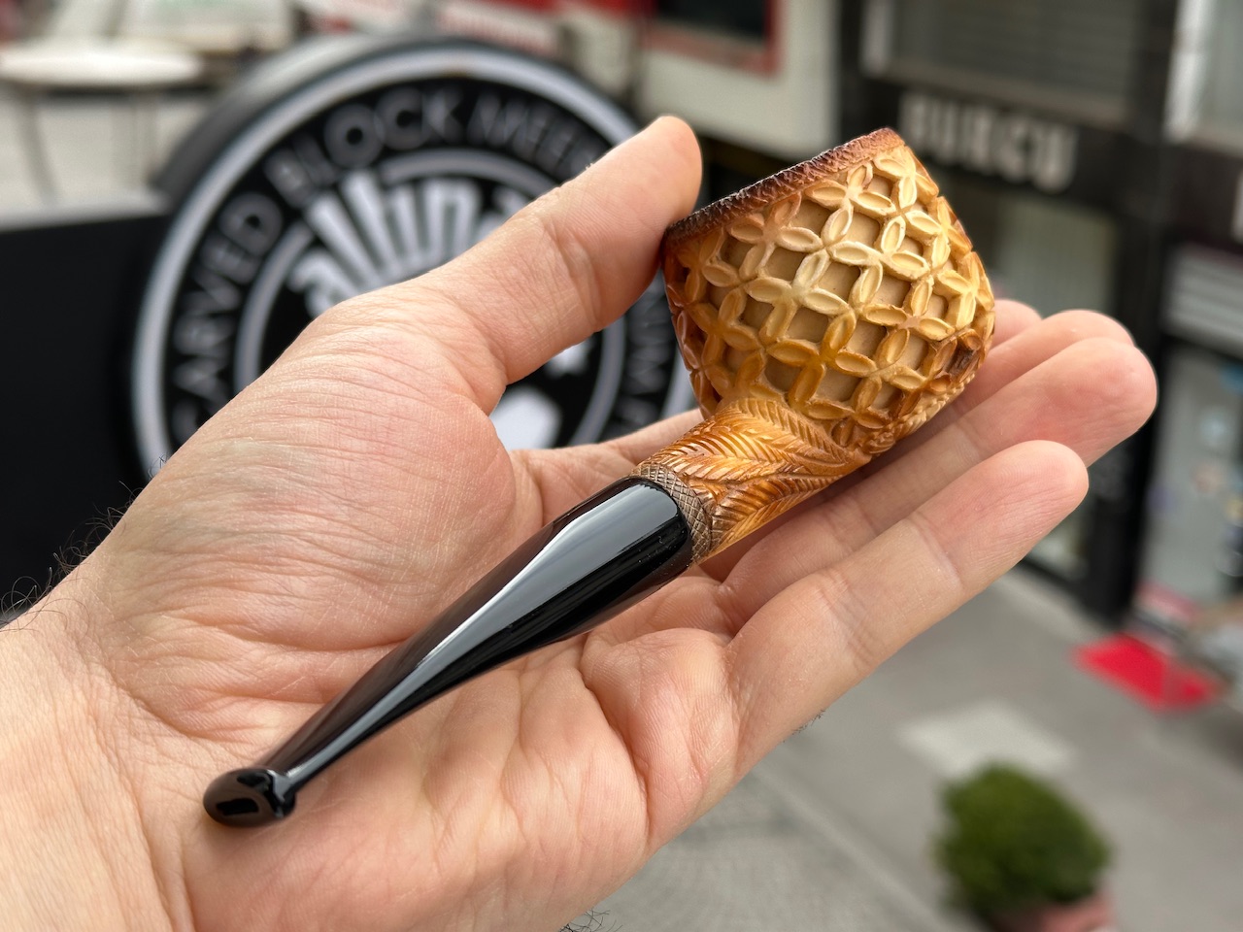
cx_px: 622
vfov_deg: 30.3
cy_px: 466
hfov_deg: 39.7
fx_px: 1724
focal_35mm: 48
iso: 64
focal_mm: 6.86
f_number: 1.78
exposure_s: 1/496
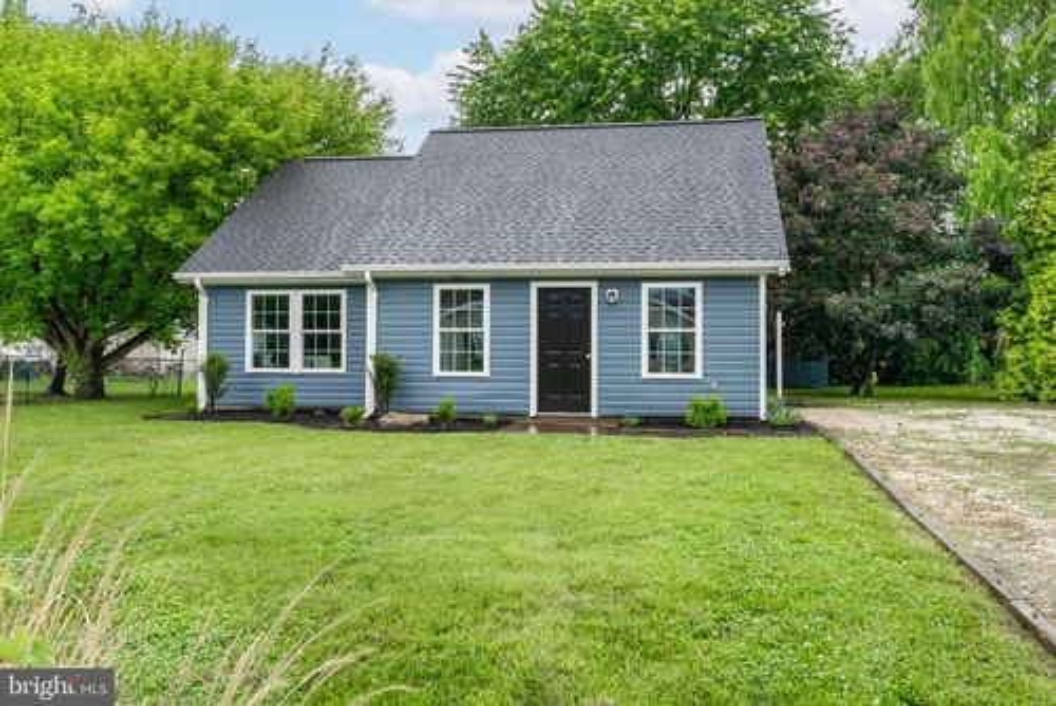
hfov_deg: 73.7
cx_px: 528
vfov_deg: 53.2
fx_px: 704
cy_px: 353
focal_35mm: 24
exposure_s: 1/50
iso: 125
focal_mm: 24
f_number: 8
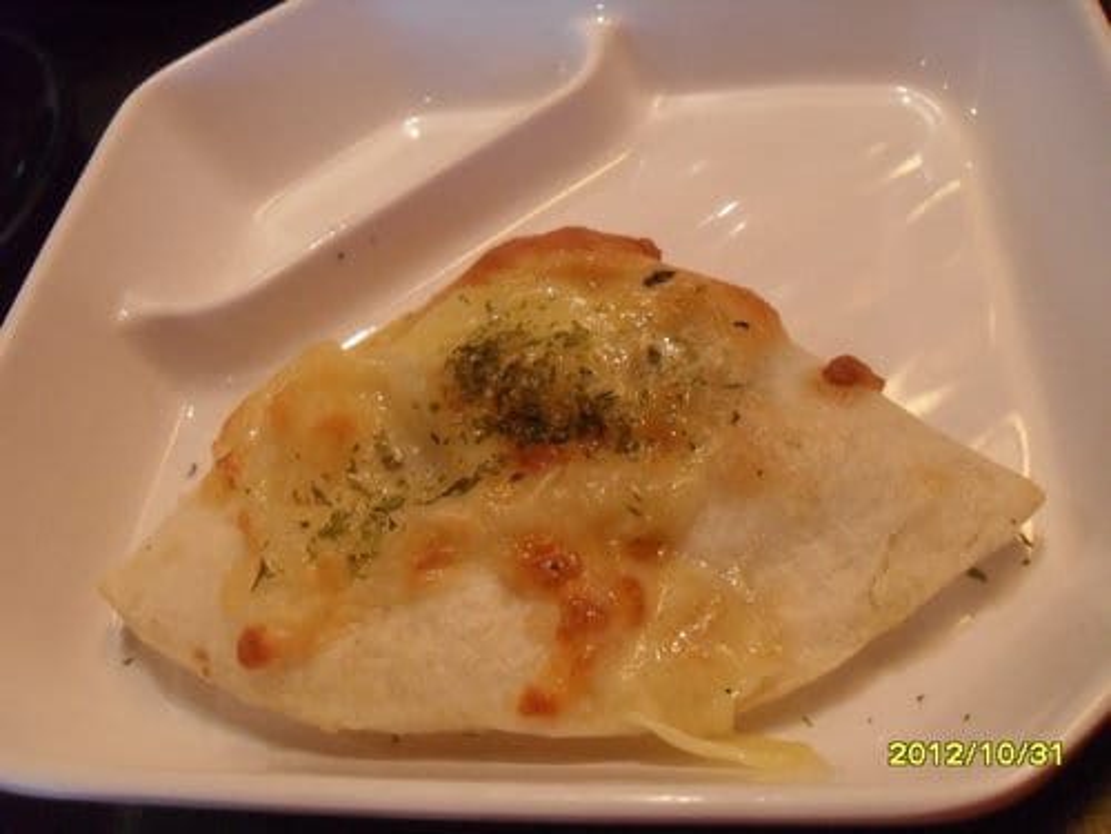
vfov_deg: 40.7
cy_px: 417
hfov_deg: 52.6
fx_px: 1123
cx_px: 556
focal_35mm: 35
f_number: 2.8
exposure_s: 1/30
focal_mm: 6.2
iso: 320
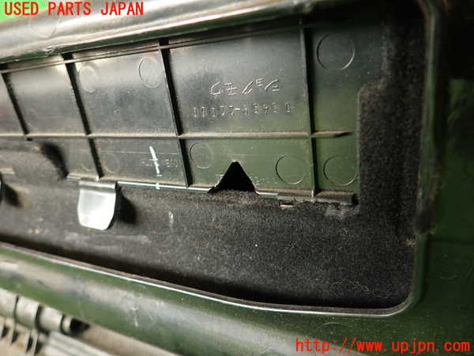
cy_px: 178
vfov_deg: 54.9
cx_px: 237
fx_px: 342
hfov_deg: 69.4
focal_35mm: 25
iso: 200
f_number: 2
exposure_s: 1/30
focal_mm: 4.5
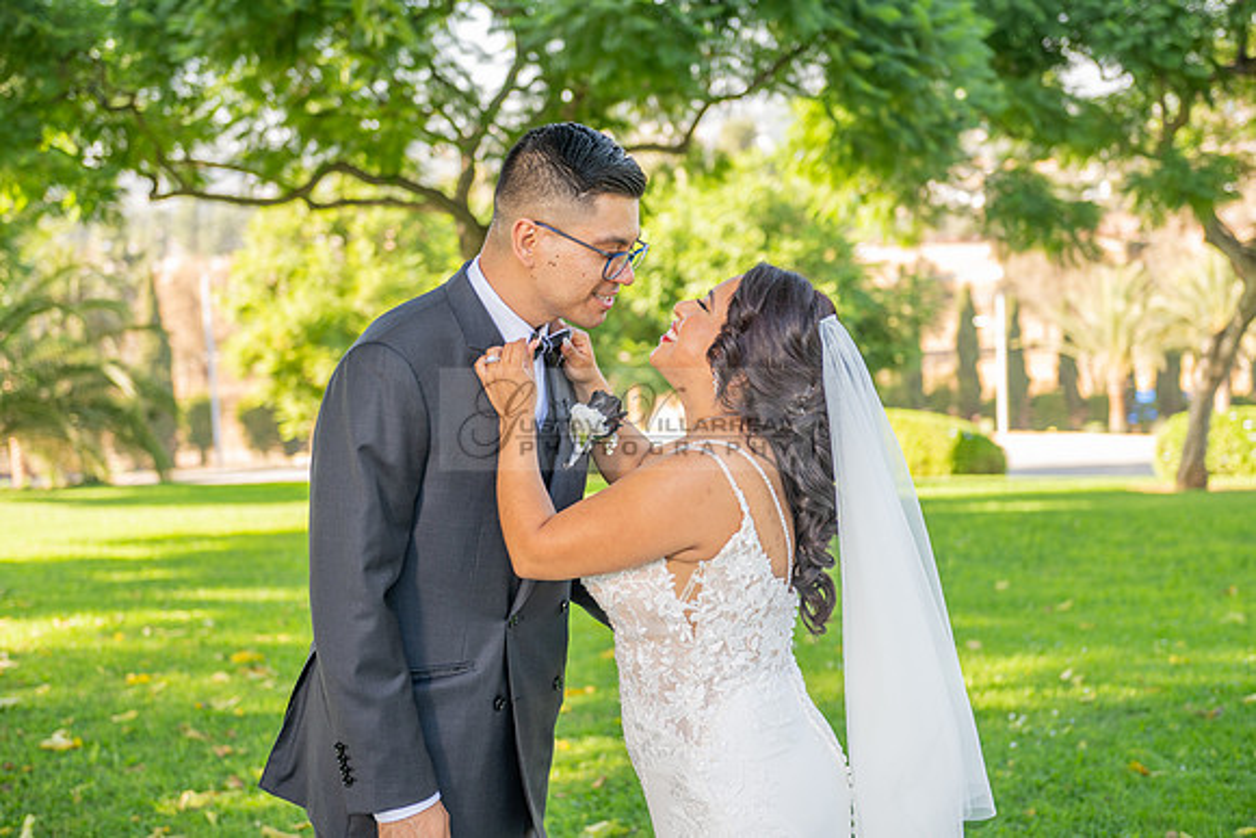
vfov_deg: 26.0
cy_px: 419
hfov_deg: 38.2
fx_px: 1815
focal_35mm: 52
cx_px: 628
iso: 200
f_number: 3.5
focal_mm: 52
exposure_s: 1/200
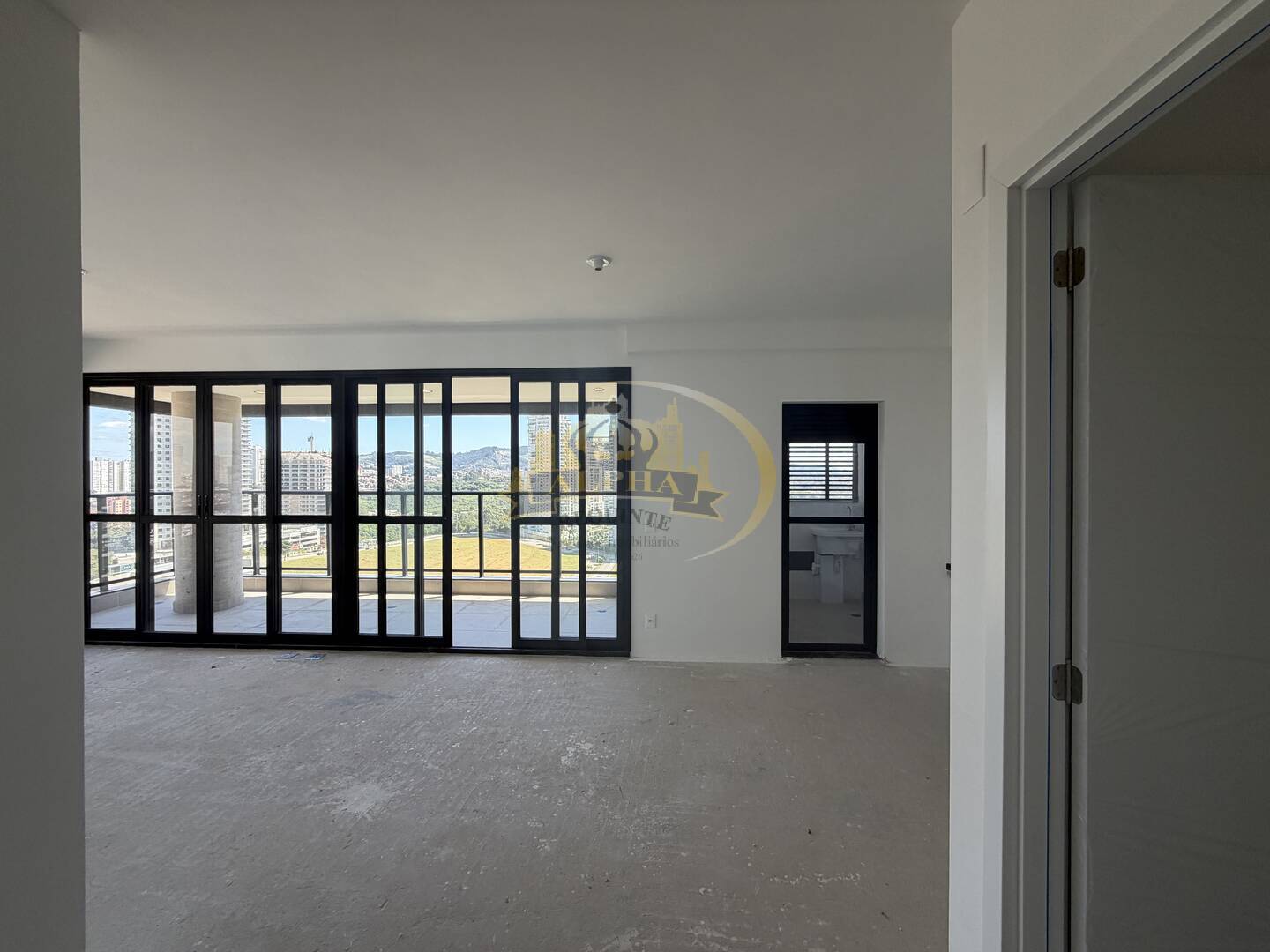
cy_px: 476
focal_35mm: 14
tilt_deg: -0.1
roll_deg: -0.1
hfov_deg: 102.1
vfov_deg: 85.7
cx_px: 635
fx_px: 514
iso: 64
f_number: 2.2
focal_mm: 2.22
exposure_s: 1/217
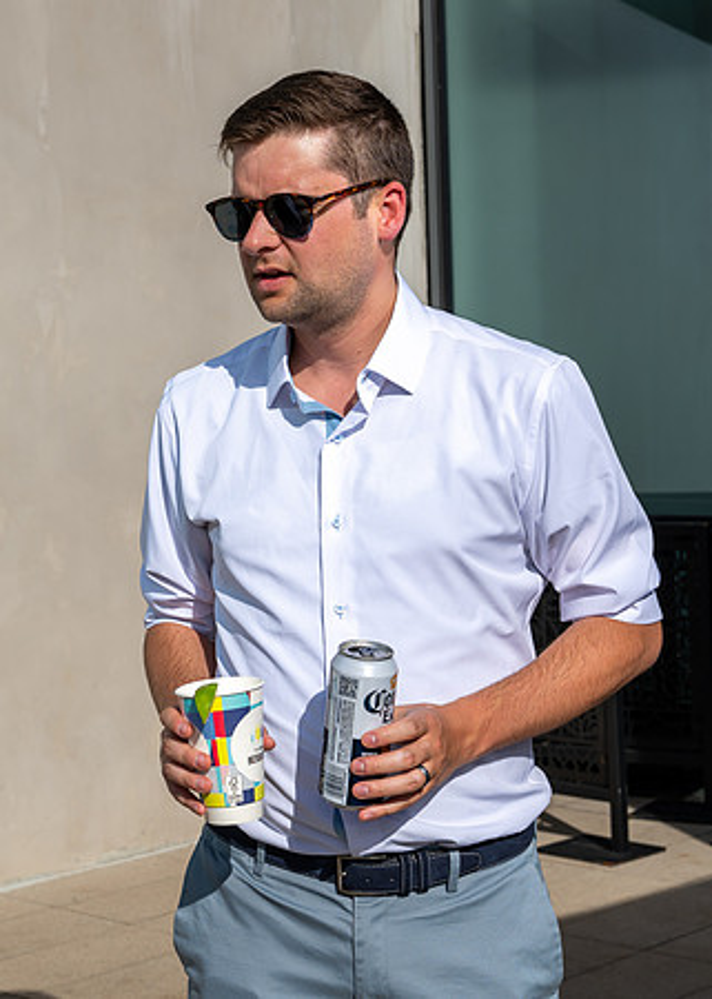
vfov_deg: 26.3
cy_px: 475
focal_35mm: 75
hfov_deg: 18.8
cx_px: 217
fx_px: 2139
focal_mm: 48
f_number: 8
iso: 80
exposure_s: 1/500
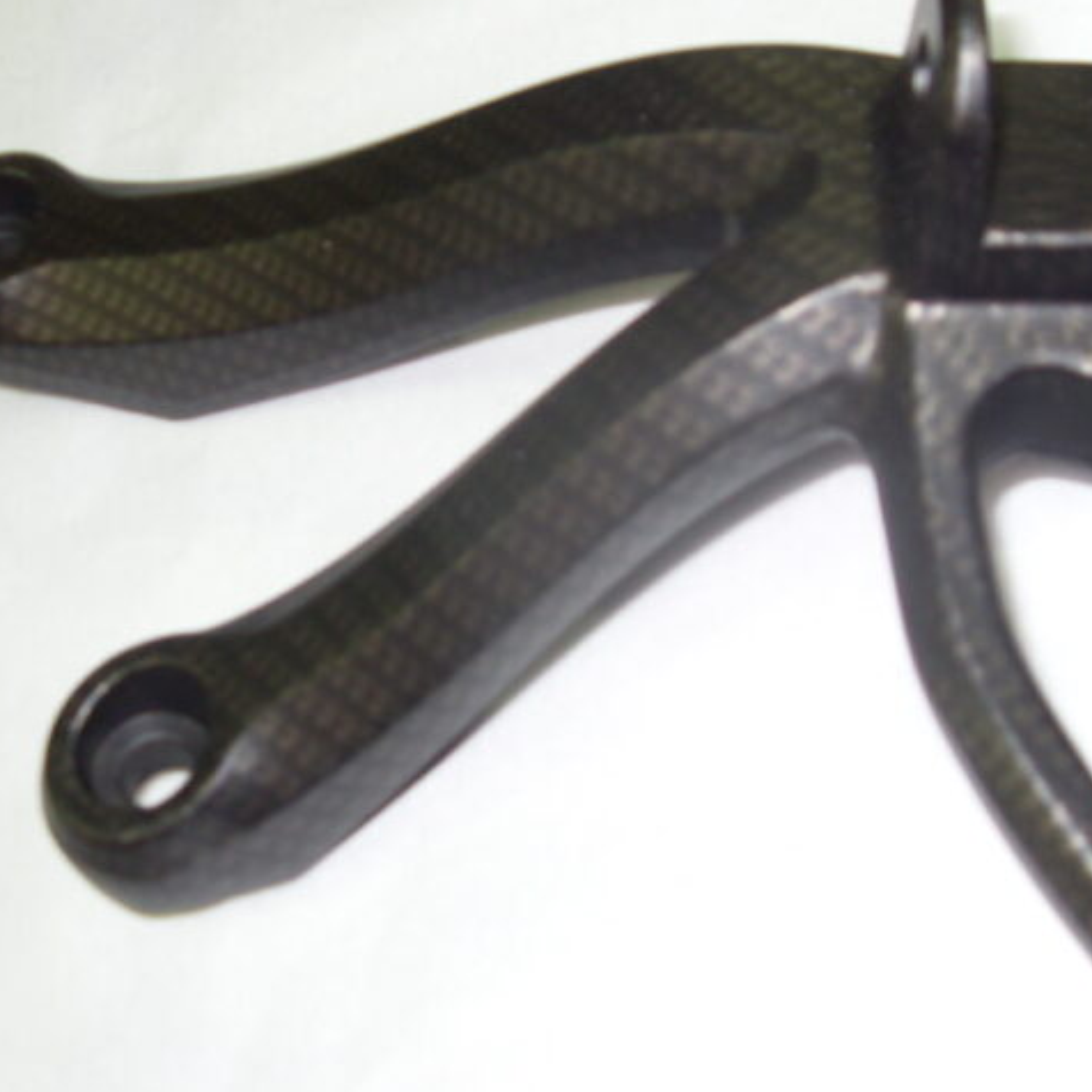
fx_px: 1856
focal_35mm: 52
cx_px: 748
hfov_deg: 32.5
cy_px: 486
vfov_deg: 32.8
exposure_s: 1/45
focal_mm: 6.3
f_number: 2.8
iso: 100
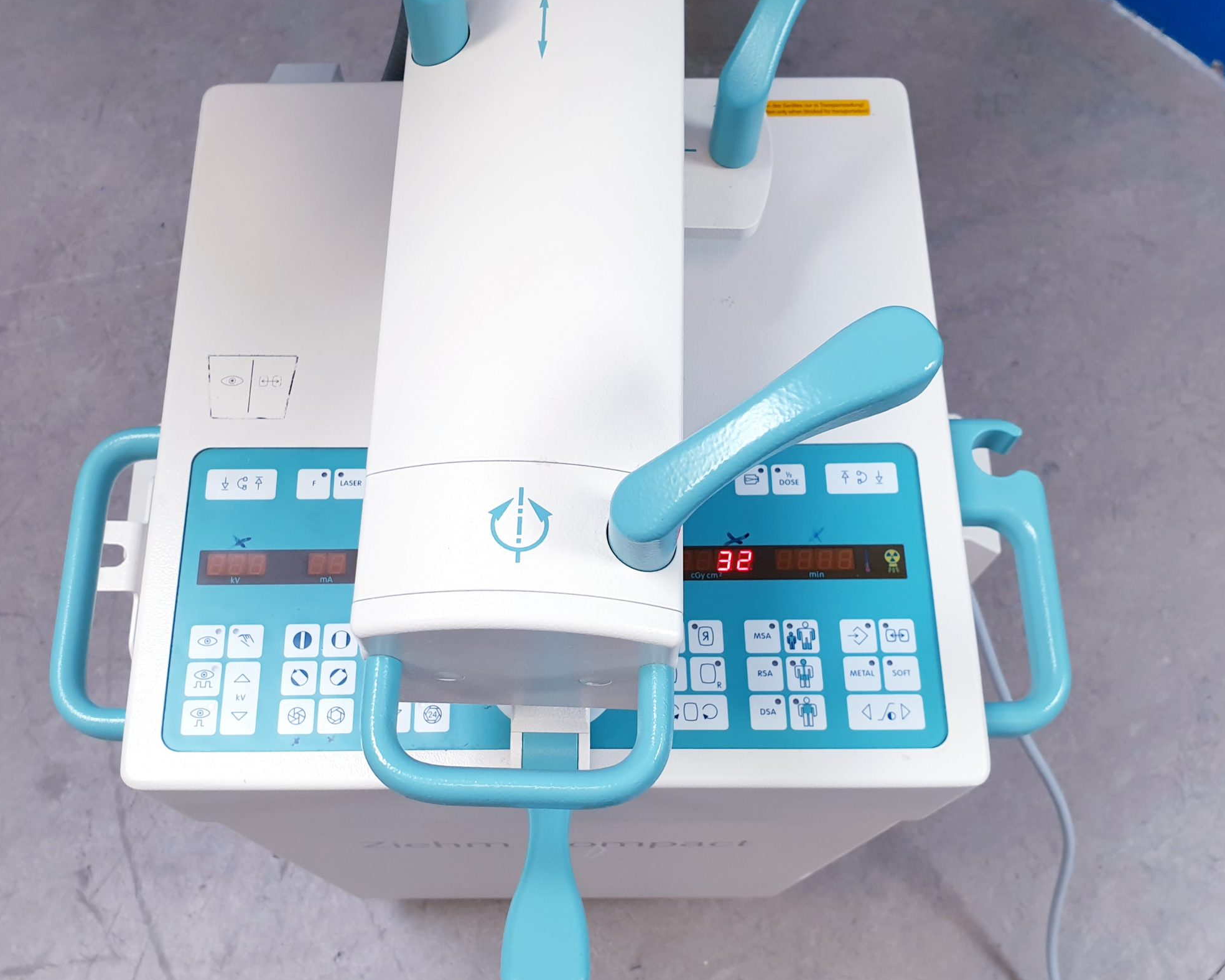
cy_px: 544
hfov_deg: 54.2
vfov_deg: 44.5
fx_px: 1196
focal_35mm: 33
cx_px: 564
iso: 125
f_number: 2.4
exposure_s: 1/50
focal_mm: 4.3
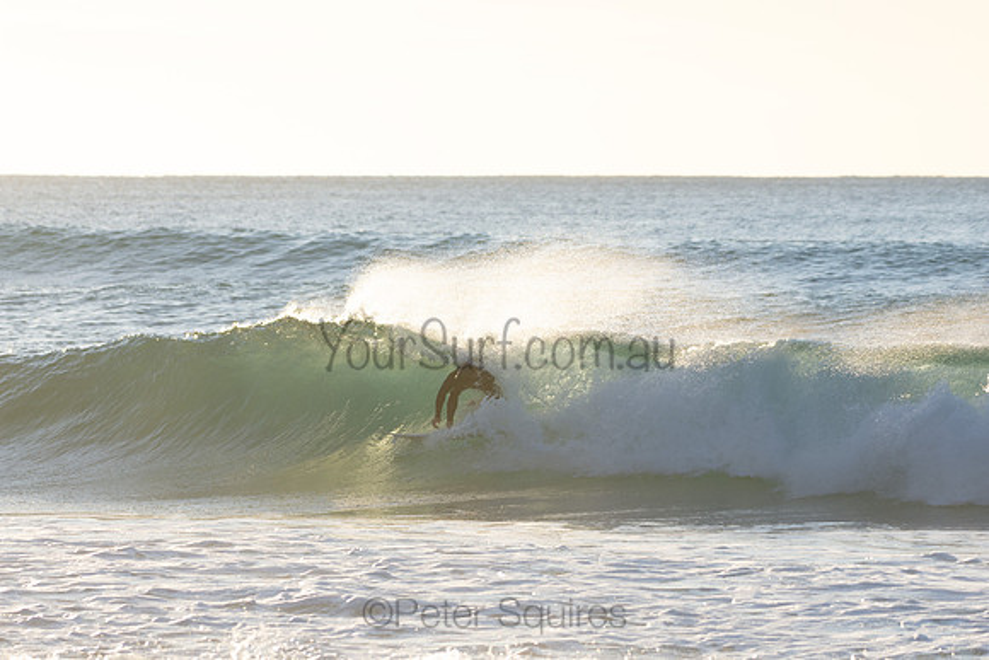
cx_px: 494
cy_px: 330
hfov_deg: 6.9
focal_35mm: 300
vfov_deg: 4.6
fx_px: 8243
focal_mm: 200
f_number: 5.6
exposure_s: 1/800
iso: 200
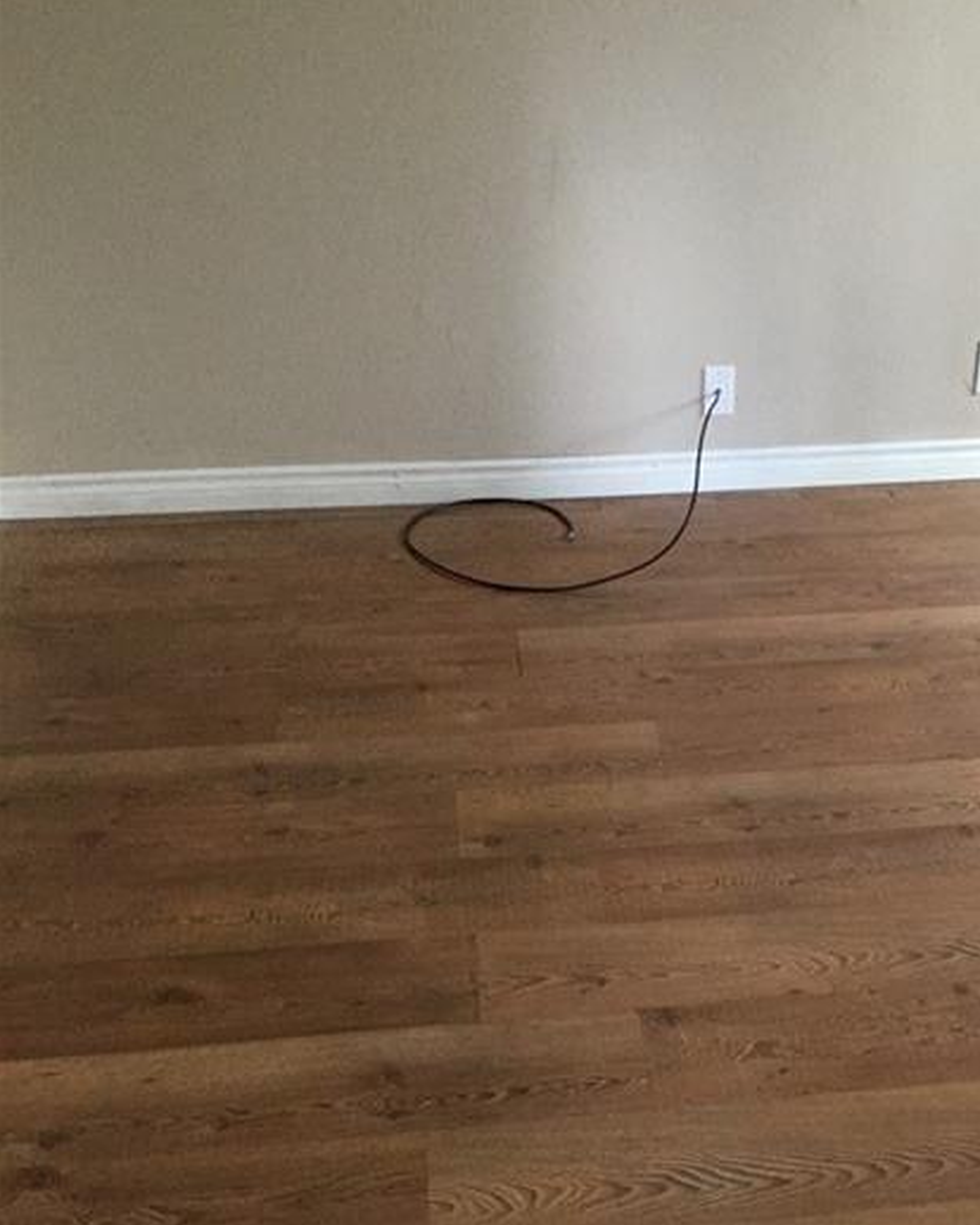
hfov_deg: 33.1
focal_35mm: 45
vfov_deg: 40.8
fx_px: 1631
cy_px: 772
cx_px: 681
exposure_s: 1/30
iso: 200
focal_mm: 3.3
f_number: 2.4
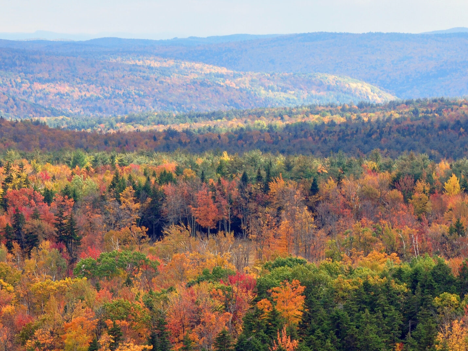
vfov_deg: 6.8
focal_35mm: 219
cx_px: 142
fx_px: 2959
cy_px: 244
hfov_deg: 9.0
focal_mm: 85
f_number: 9
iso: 200
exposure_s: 1/125
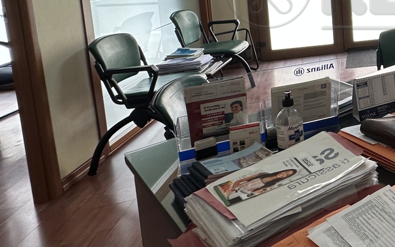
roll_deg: +2.2
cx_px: 456
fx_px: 420
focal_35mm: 39
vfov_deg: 29.9
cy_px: -15
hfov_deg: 39.1
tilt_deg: -6.1
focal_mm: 2.22
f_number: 2.2
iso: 64
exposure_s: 1/100
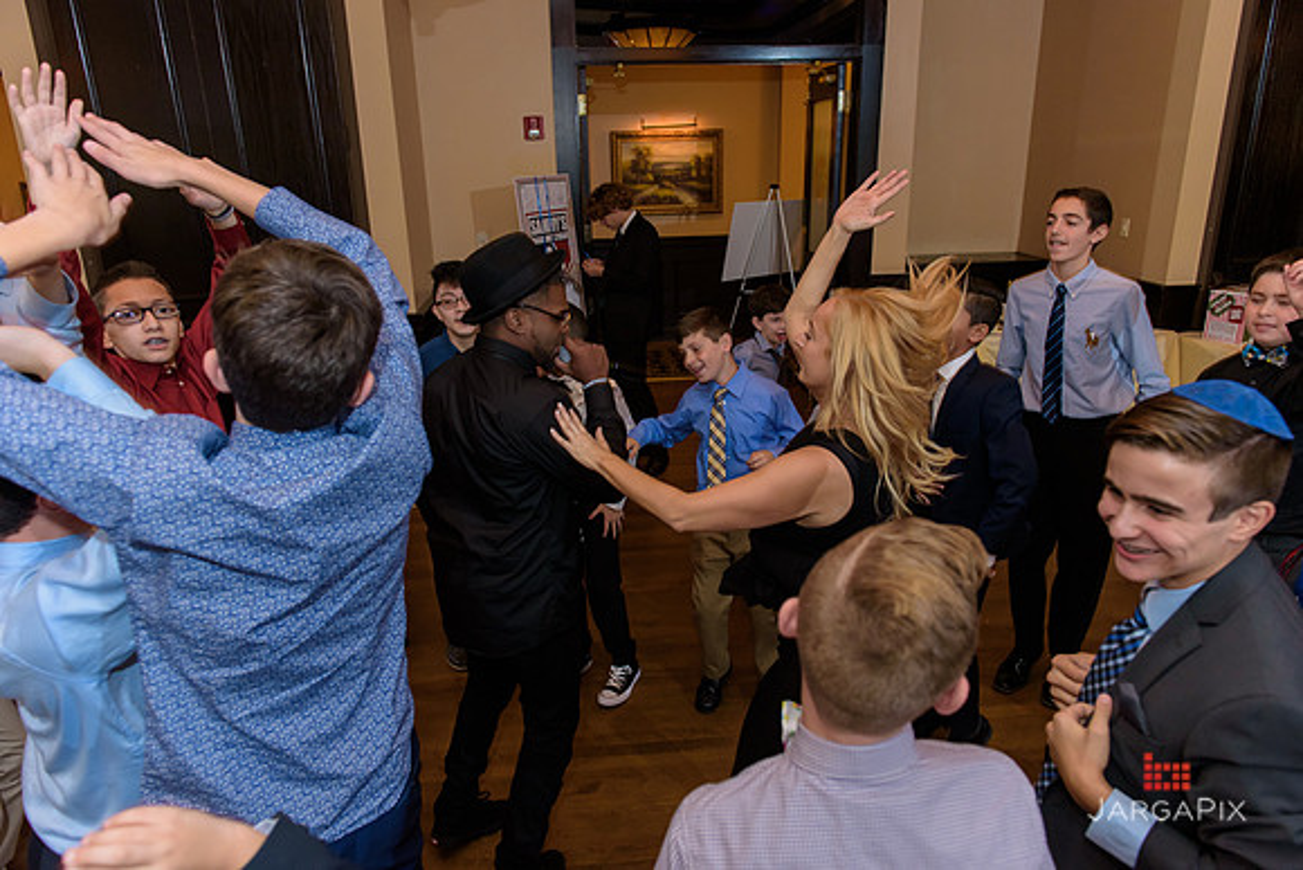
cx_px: 652
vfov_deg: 53.2
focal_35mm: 24
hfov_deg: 73.7
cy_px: 435
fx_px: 869
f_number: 3.2
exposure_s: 1/125
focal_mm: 24
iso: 1600
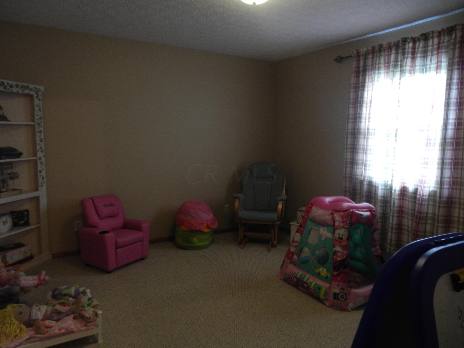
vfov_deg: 54.9
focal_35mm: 25
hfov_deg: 69.4
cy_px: 174
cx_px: 232
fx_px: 335
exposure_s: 1/15
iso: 400
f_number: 3.2
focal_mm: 4.5
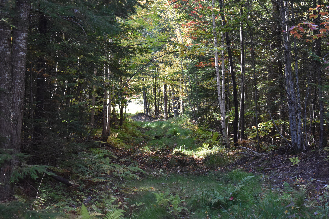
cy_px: 110
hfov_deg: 24.6
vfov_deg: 16.6
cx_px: 164
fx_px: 754
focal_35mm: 82
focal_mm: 55
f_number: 5.6
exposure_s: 1/125
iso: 800
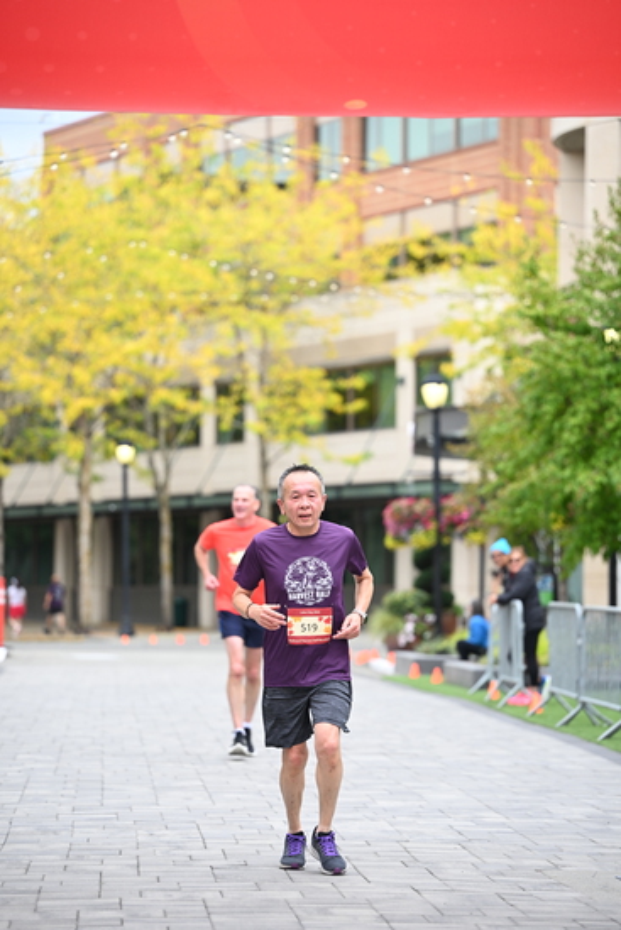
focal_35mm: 125
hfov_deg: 11.0
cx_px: 310
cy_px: 465
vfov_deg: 16.4
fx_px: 3232
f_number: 2.8
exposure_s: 1/1600
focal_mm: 125
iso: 640
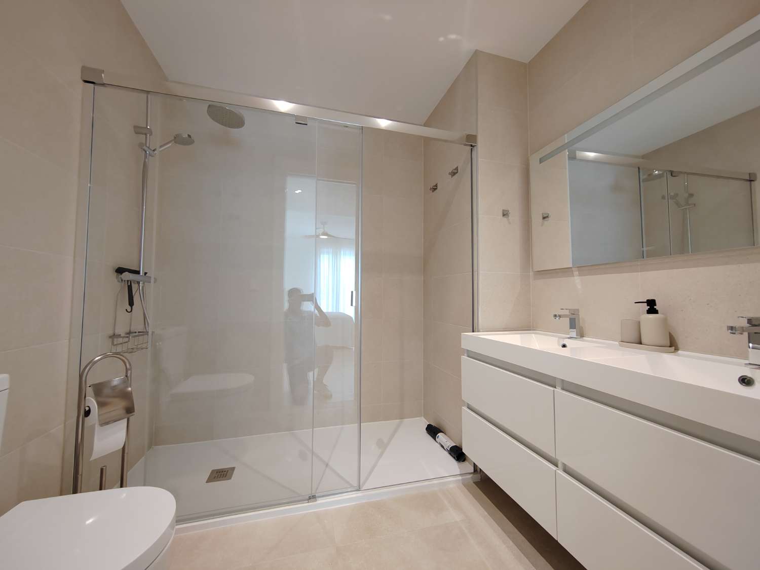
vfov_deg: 89.9
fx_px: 285
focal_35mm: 13
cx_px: 380
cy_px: 285
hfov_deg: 106.2
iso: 640
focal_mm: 2.16
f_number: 2.2
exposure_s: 1/50
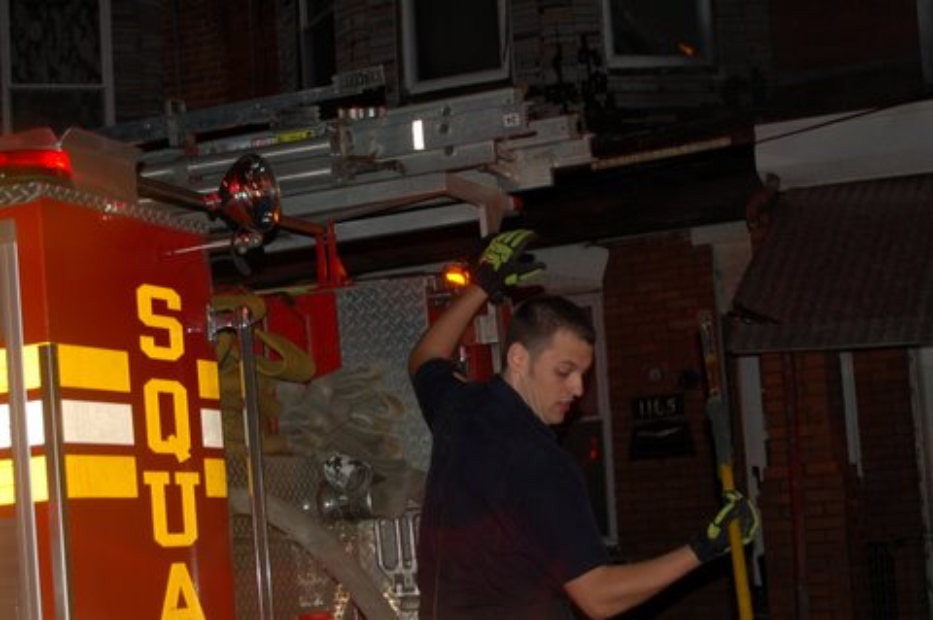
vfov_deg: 16.5
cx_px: 466
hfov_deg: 24.6
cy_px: 310
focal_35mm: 82
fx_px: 2136
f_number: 5.6
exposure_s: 1/60
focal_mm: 55
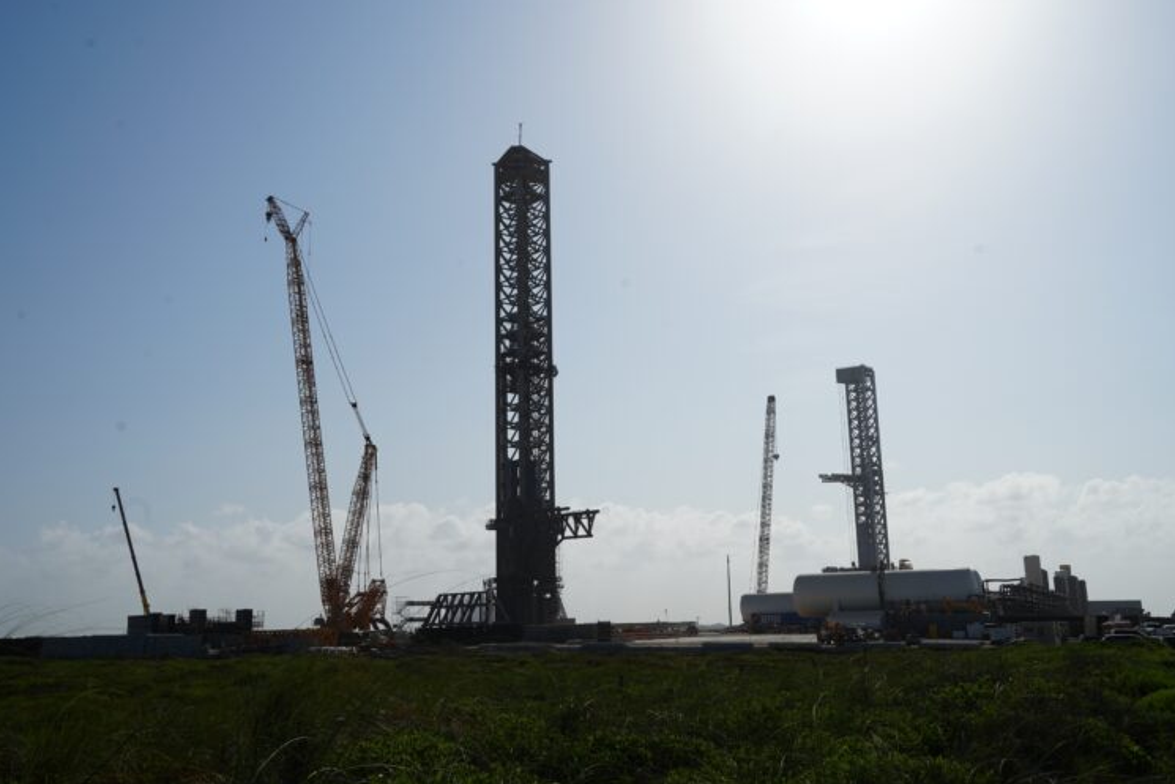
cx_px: 573
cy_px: 394
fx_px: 1110
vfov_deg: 38.9
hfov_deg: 55.8
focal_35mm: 34
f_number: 11
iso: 100
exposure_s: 1/640
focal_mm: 33
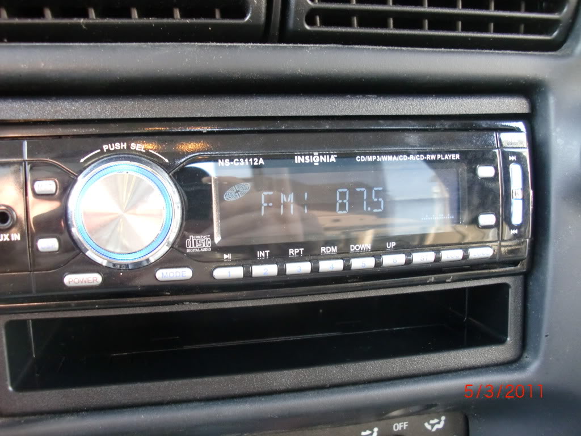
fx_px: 604
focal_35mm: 36
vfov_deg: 39.7
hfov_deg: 51.4
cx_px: 290
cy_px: 218
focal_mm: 6.3
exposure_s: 1/60
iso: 320
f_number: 2.8
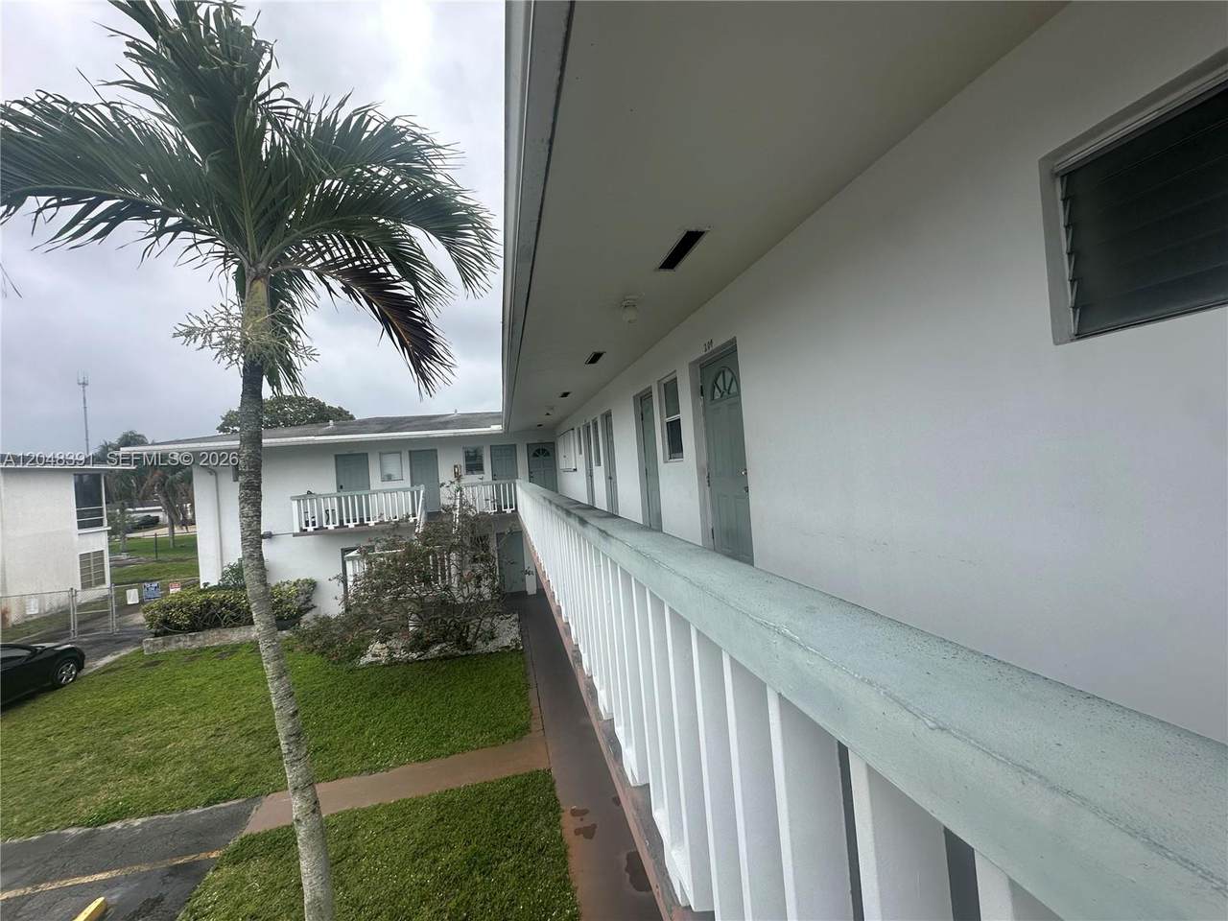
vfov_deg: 85.7
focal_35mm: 14
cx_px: 614
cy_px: 460
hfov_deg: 102.1
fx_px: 497
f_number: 2.2
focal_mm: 2.22
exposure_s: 1/1135
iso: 40
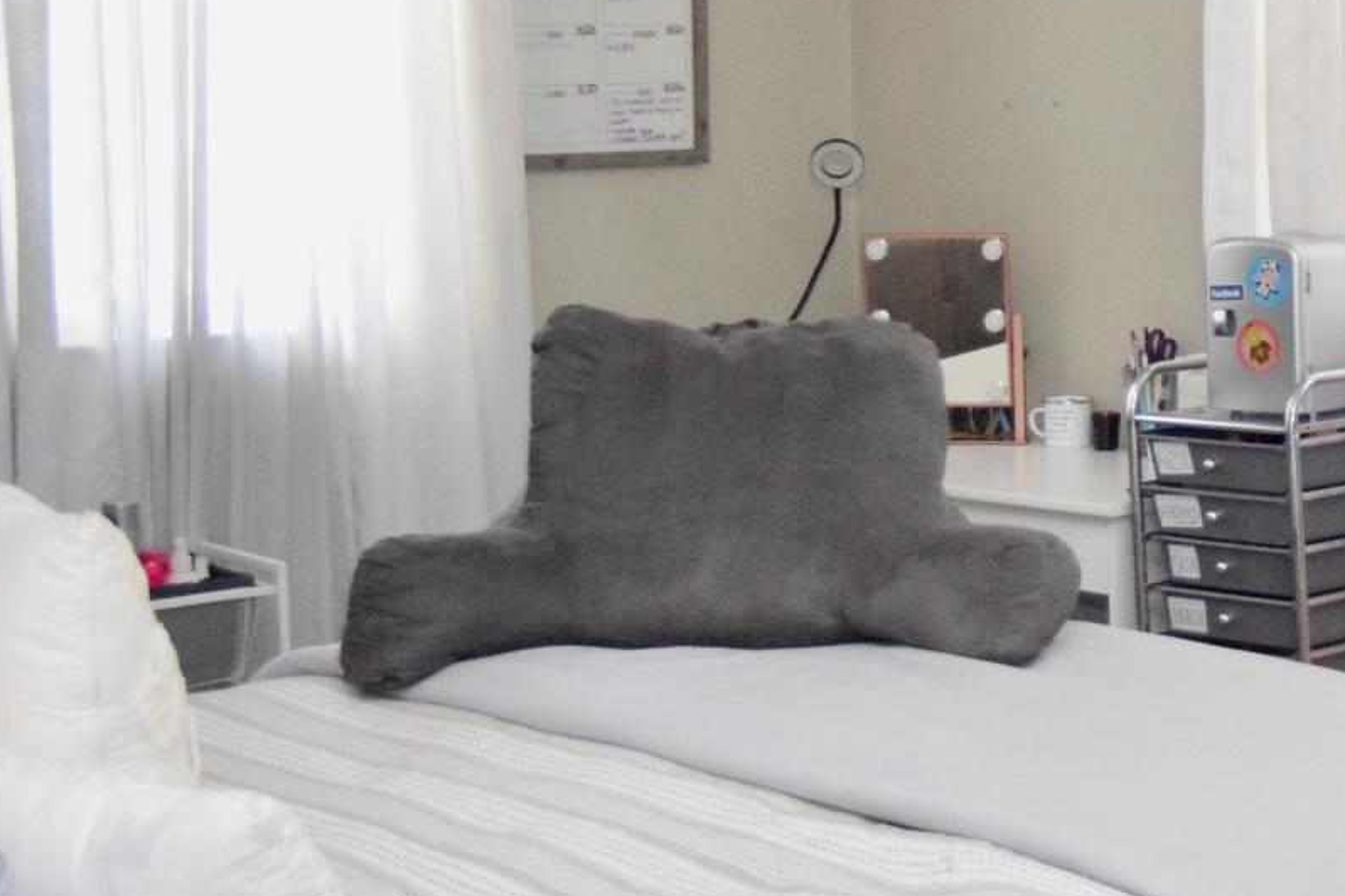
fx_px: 2877
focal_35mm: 77
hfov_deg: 25.2
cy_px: 398
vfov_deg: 17.7
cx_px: 1296
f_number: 3.5
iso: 5600
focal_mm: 20
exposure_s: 1/30
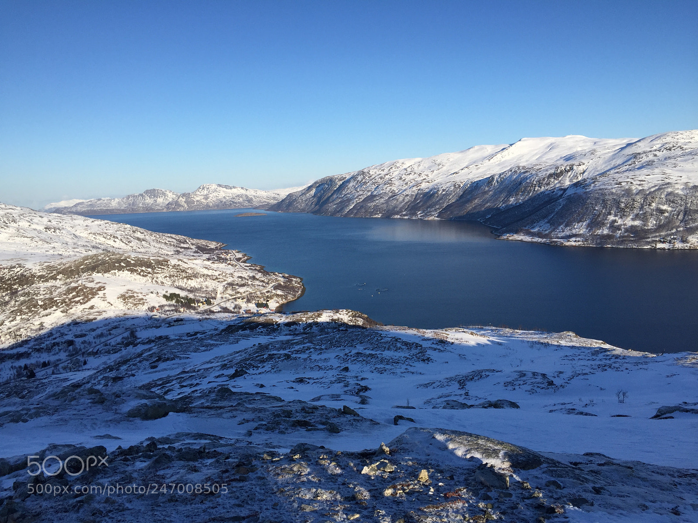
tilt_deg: -6.7
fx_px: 585
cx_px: 349
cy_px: 262
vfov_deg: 48.2
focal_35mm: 29
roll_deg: +3.8
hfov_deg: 61.7
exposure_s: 1/1980
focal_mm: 4.15
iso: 32
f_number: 2.2
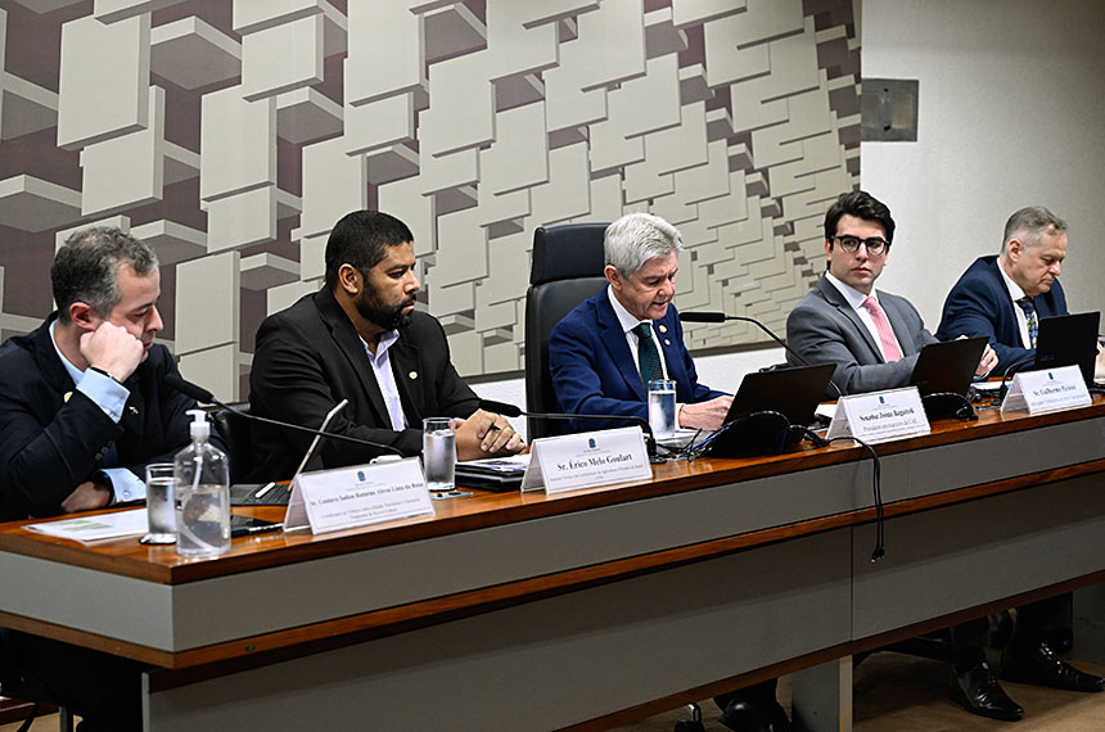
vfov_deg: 19.4
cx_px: 552
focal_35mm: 70
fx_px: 2145
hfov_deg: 28.9
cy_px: 366
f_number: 4
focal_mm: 70
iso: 3200
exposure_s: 1/200
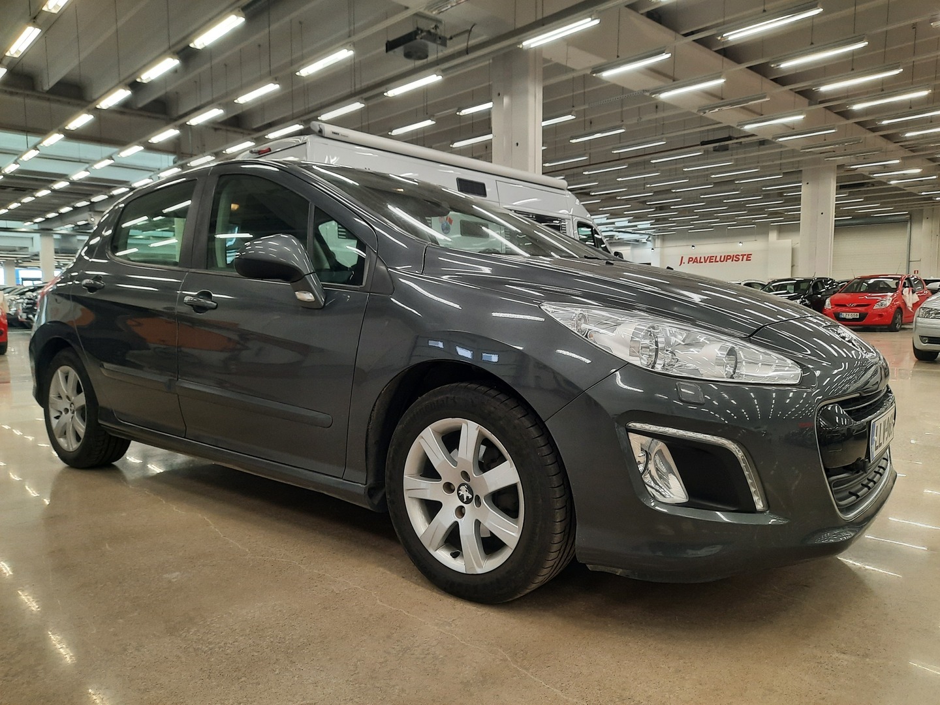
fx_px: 679
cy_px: 352
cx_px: 470
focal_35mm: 25
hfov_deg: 69.4
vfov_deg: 54.9
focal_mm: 4.6
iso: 160
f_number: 2
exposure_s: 1/50
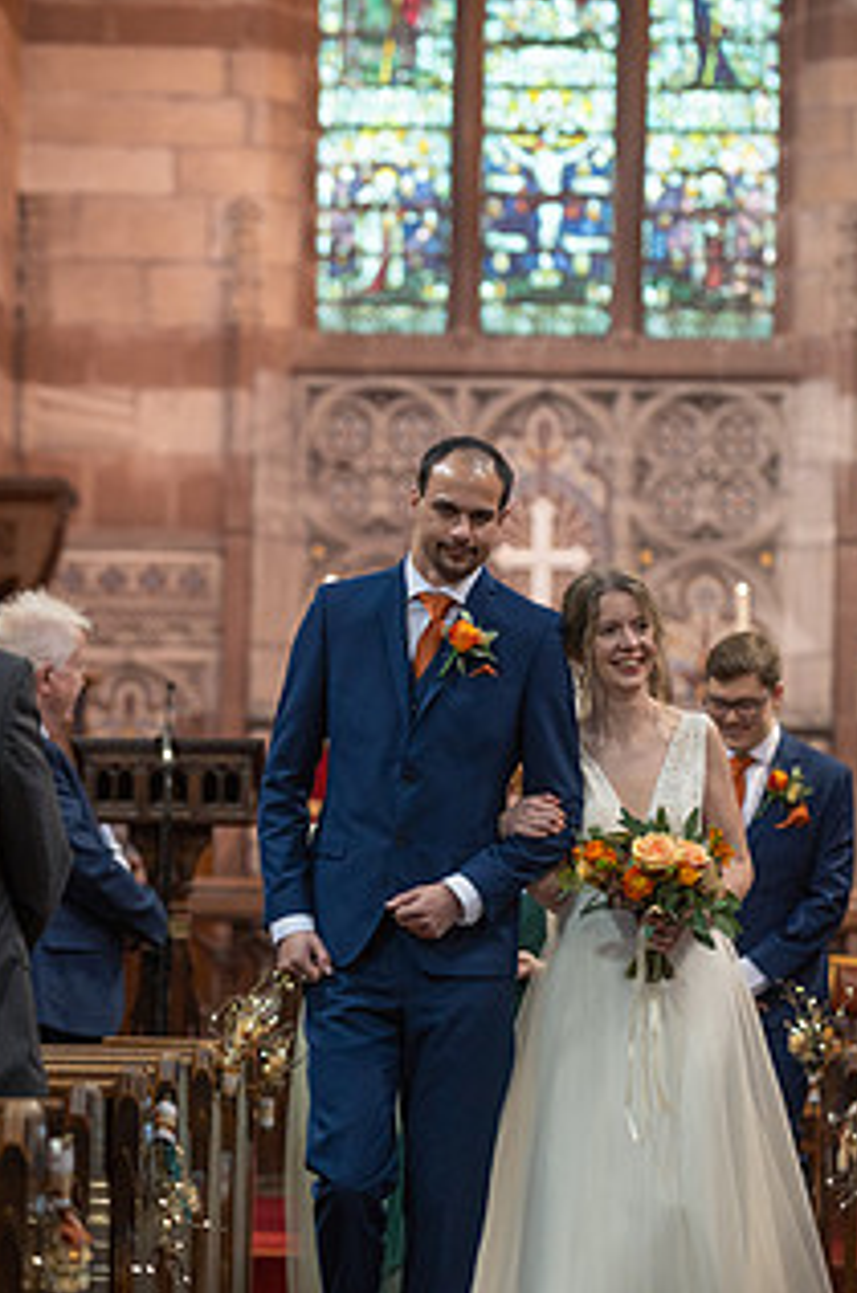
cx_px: 451
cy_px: 779
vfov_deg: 14.2
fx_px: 5200
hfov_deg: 9.4
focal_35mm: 145
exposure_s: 1/160
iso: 1600
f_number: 2.8
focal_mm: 102
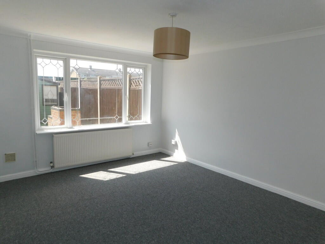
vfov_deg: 58.9
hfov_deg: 73.9
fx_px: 216
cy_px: 122
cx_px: 162
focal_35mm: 23
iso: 125
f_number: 3
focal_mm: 4
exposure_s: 1/500
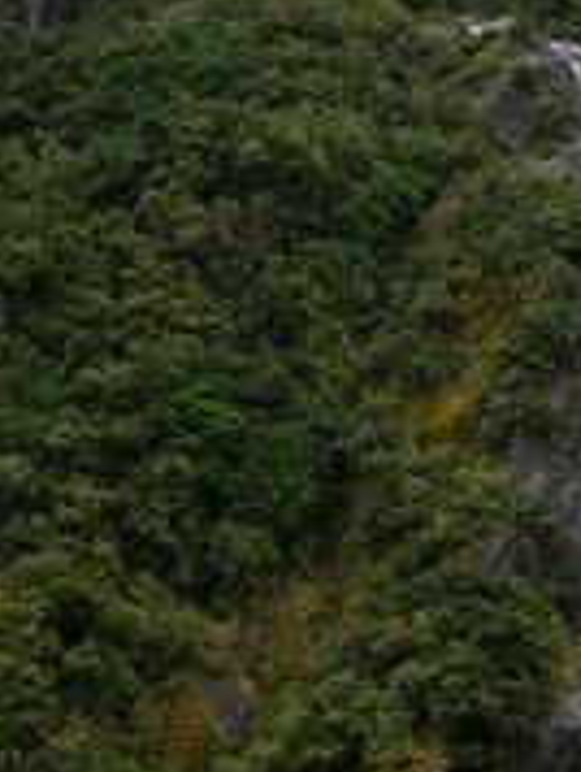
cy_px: 455
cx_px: 832
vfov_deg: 15.4
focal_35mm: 128
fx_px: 2858
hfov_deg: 11.2
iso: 50
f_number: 2.8
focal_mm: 5.8
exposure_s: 1/164
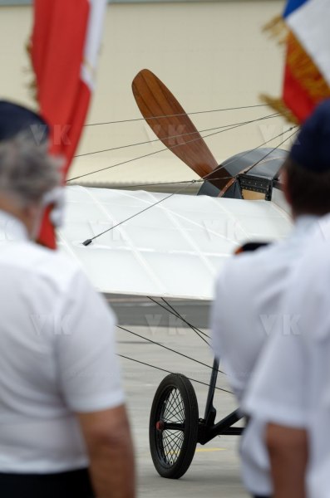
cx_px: 165
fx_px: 3006
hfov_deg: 6.3
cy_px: 249
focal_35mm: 218
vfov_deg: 9.5
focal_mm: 145
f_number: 5.6
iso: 200
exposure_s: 1/1000
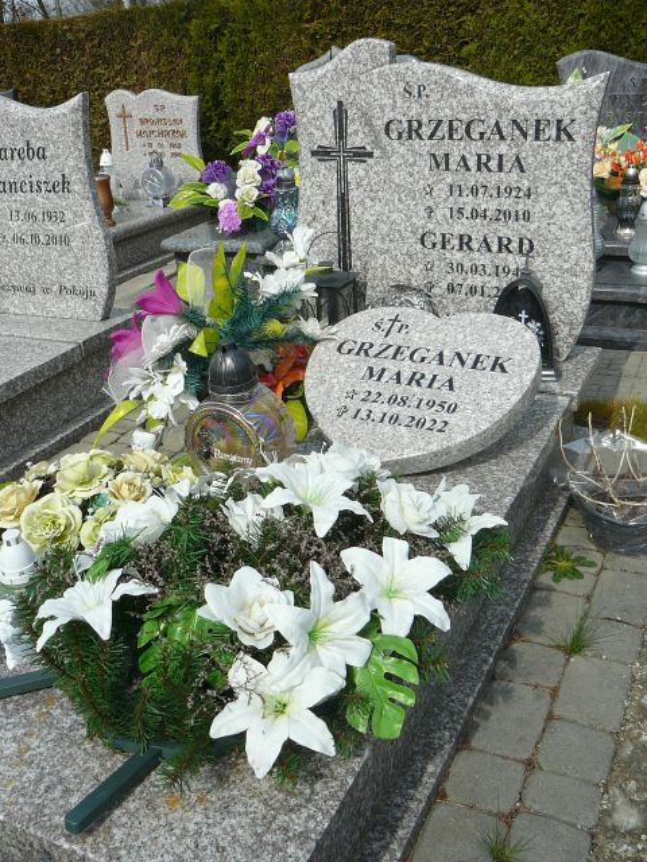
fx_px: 872
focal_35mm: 35
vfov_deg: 52.6
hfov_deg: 40.7
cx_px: 324
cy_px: 431
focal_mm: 5.2
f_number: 5
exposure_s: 1/400
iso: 80
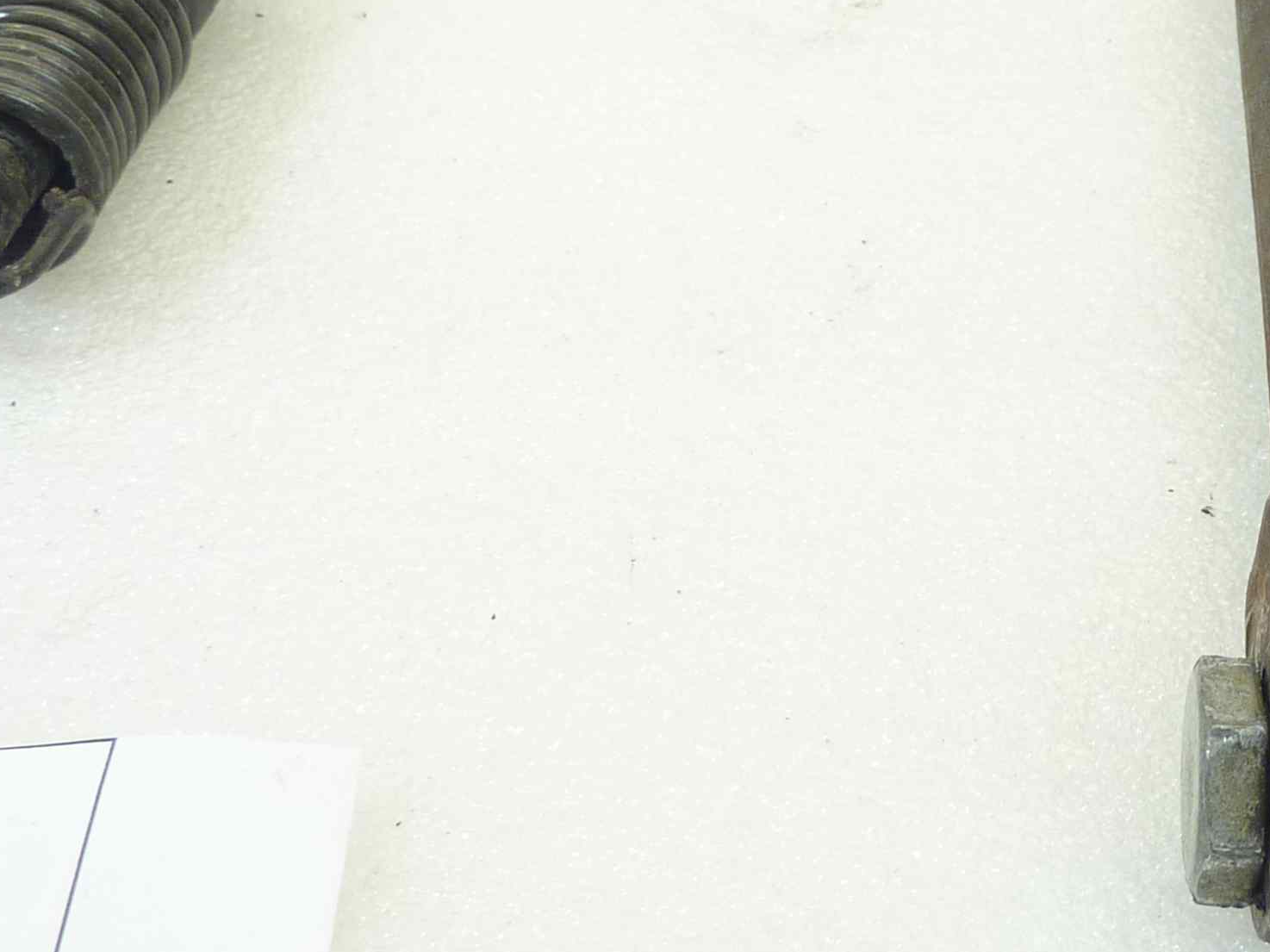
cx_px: 999
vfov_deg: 22.1
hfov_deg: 28.8
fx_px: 2421
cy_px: 255
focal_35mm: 66
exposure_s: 1/25
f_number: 3.3
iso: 80
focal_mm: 4.4
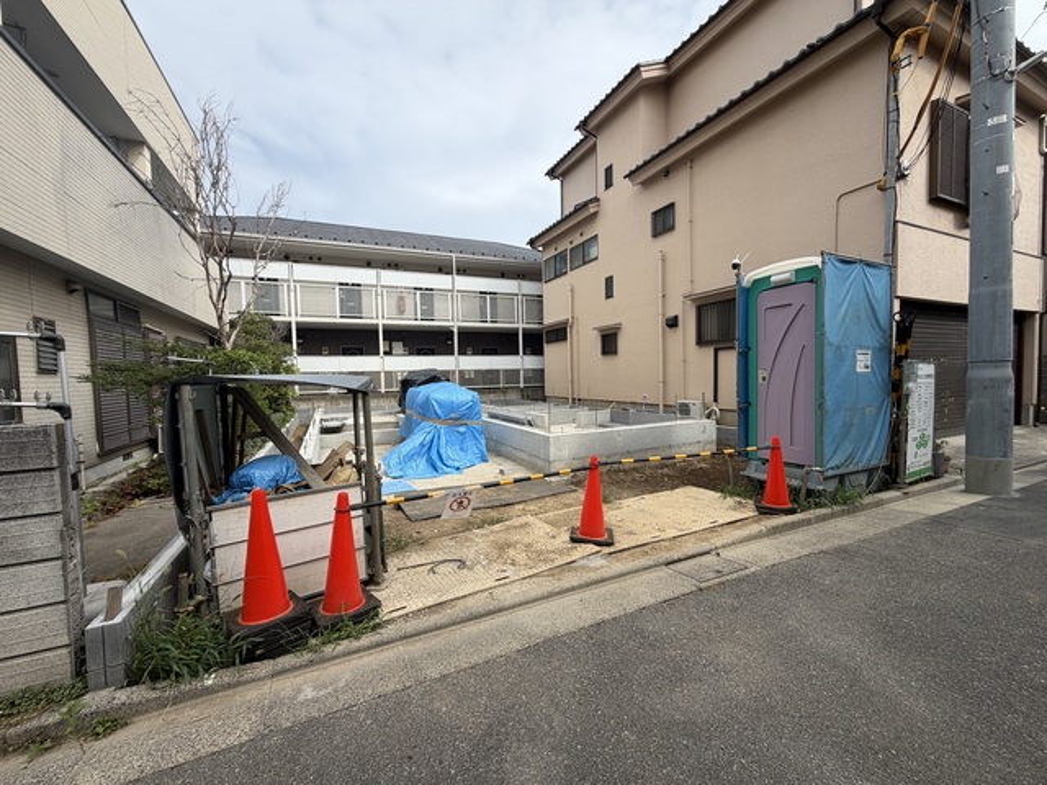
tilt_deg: -1.9
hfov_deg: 102.1
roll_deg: +1.5
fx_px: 423
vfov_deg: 85.7
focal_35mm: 14
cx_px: 524
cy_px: 392
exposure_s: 1/770
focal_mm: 2.22
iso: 25
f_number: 2.2
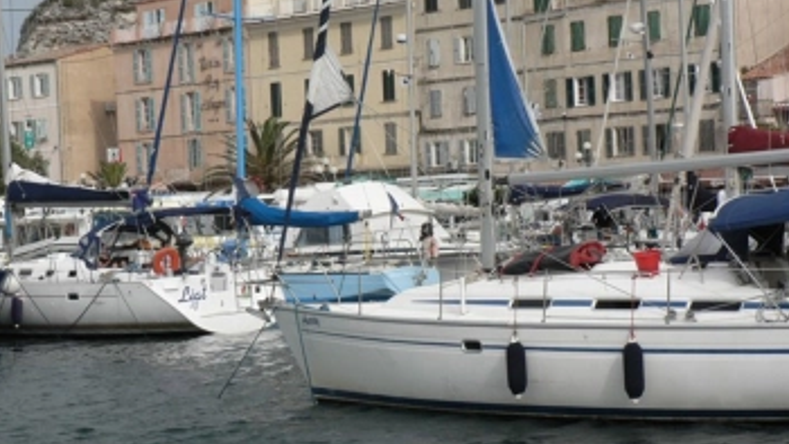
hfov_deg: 20.9
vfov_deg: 11.9
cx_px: 404
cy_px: 232
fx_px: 2134
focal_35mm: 102
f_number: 6.3
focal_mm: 15.2
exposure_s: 1/800
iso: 200
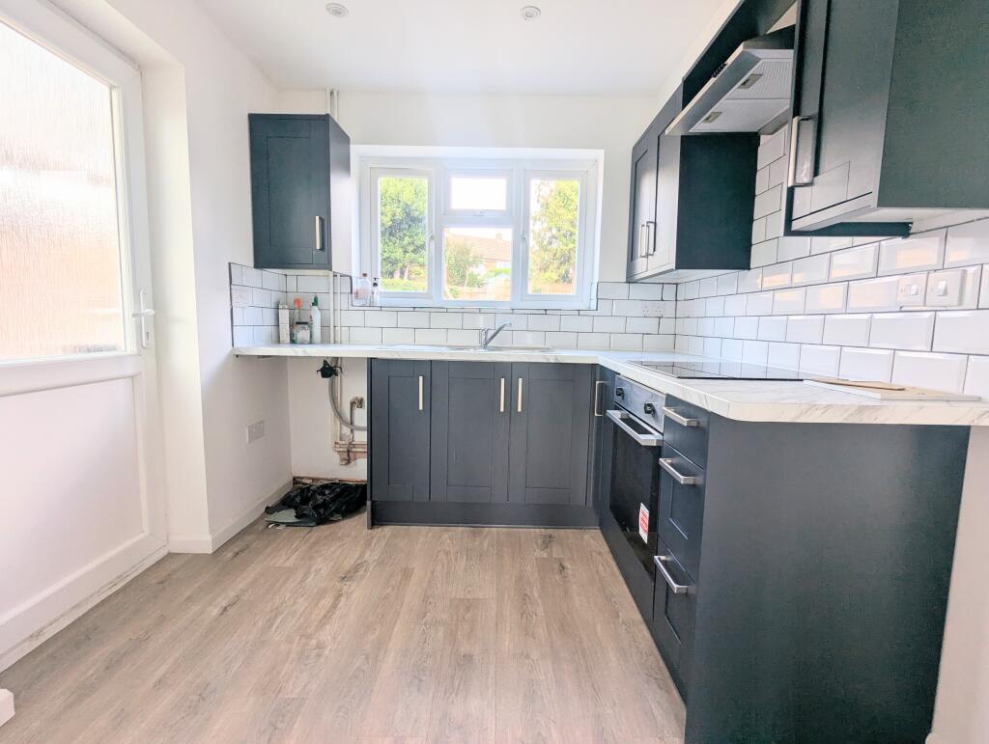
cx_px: 494
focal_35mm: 16
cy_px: 372
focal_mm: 2.35
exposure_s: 1/145
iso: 43
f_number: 2.2
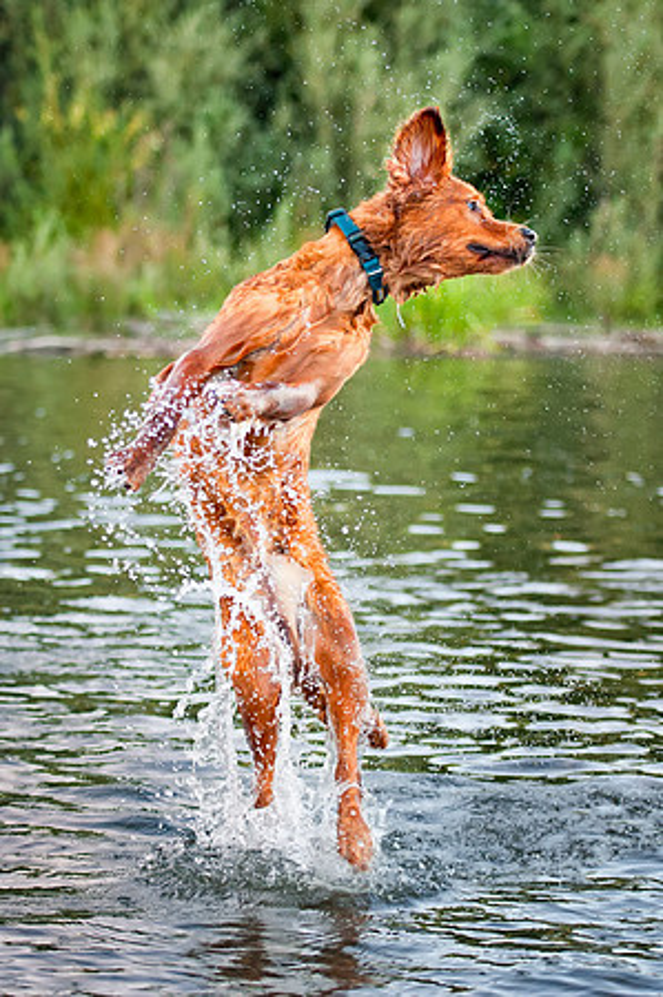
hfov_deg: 19.4
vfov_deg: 28.9
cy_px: 498
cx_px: 332
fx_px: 1938
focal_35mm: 70
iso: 1600
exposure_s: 1/1600
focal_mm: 70
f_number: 2.8
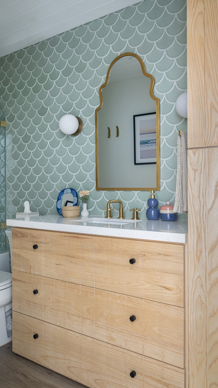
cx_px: 96
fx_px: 288
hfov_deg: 41.4
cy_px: 191
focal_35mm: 28
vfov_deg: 67.9
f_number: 7.1
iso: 400
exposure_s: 13
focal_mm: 26
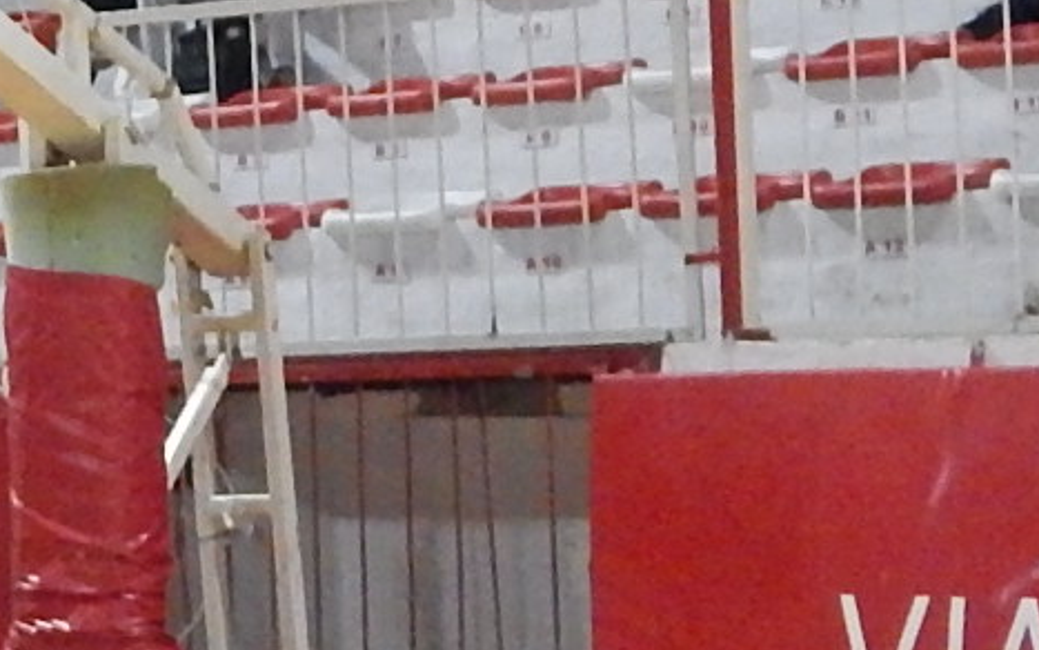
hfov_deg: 9.7
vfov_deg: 6.7
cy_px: -18
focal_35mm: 196
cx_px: -1268
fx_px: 5551
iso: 800
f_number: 3.4
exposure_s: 1/50
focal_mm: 6.8
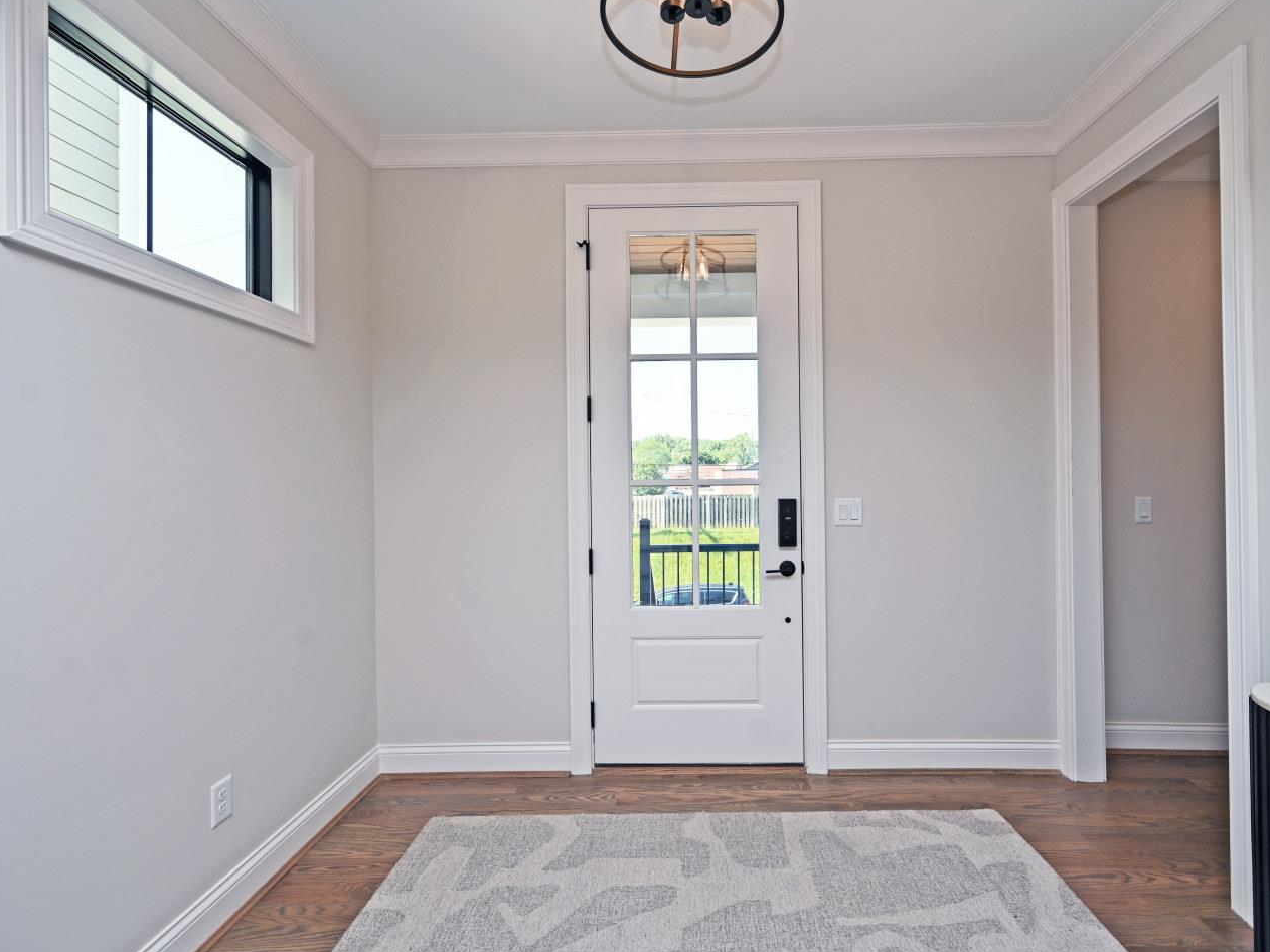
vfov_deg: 78.1
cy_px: 476
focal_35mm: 16
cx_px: 684
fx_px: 587
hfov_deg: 94.3
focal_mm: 14
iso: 140
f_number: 5.6
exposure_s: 1/125
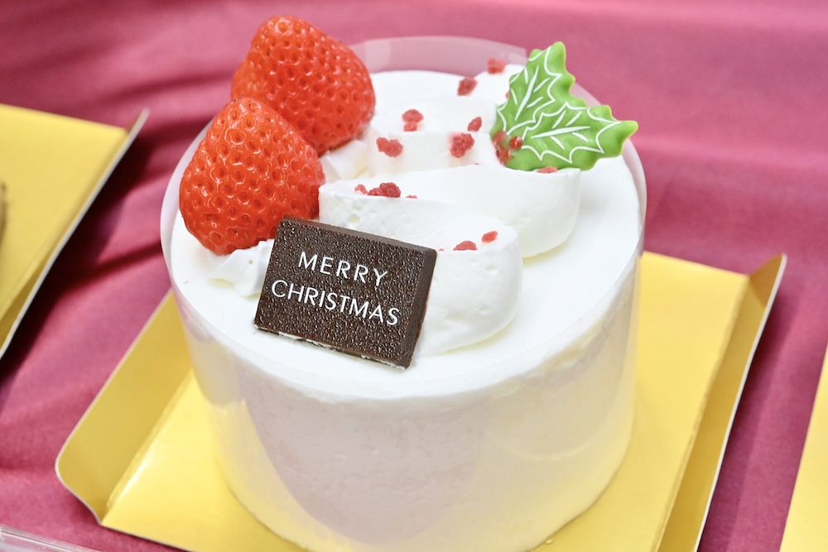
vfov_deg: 22.6
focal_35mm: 60
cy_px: 276
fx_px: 1380
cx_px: 414
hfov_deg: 33.4
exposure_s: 1/200
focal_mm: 60
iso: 6400
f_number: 11
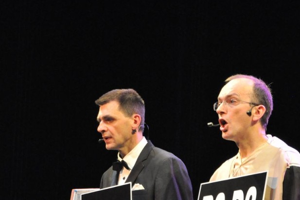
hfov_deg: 9.2
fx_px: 1865
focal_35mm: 224
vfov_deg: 6.1
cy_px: 163
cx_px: 148
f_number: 5.6
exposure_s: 1/100
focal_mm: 90
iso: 3200
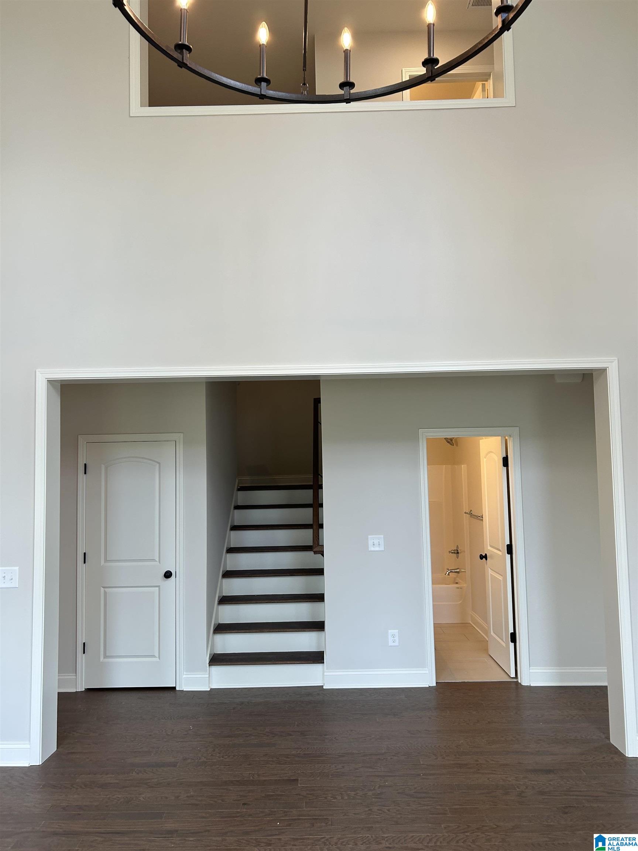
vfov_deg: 67.3
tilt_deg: +2.5
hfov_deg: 53.1
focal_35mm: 26
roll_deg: -0.3
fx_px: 639
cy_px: 426
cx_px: 319
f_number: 1.5
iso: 50
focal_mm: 5.7
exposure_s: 1/120
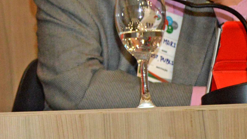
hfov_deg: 8.5
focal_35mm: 245
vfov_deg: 4.9
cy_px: 162
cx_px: -202
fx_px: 1604
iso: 800
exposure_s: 1/60
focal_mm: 36
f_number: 5
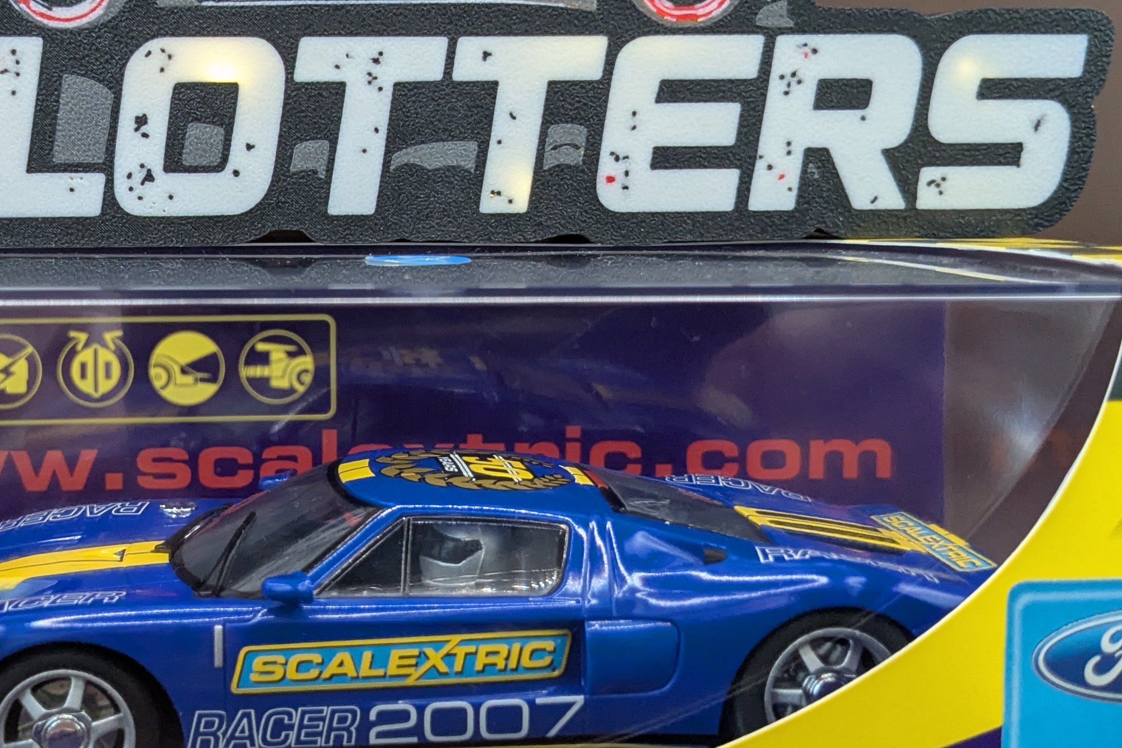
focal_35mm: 52
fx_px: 1621
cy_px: 252
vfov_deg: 25.9
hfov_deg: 37.6
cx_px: 336
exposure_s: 1/99.9
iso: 430
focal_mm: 4.38
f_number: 1.73
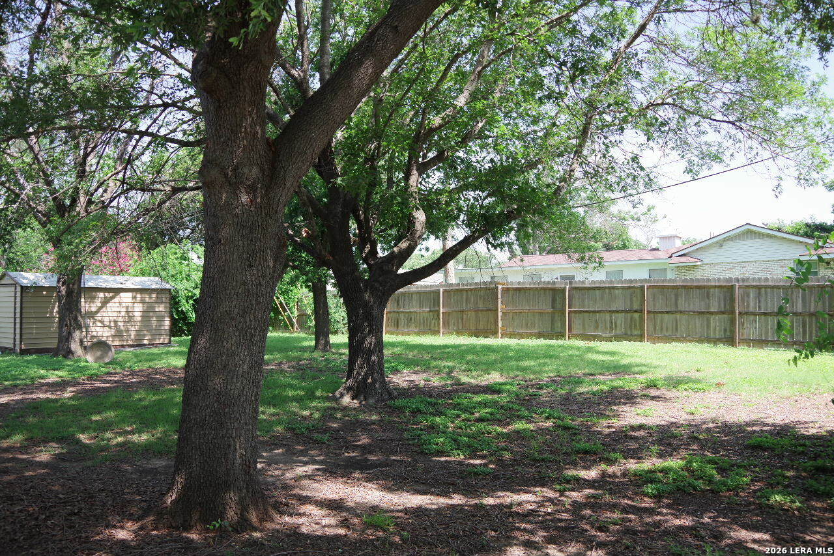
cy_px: 278
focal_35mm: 27
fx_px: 626
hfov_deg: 67.4
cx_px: 417
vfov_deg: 48.0
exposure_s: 1/250
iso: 200
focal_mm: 18
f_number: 5
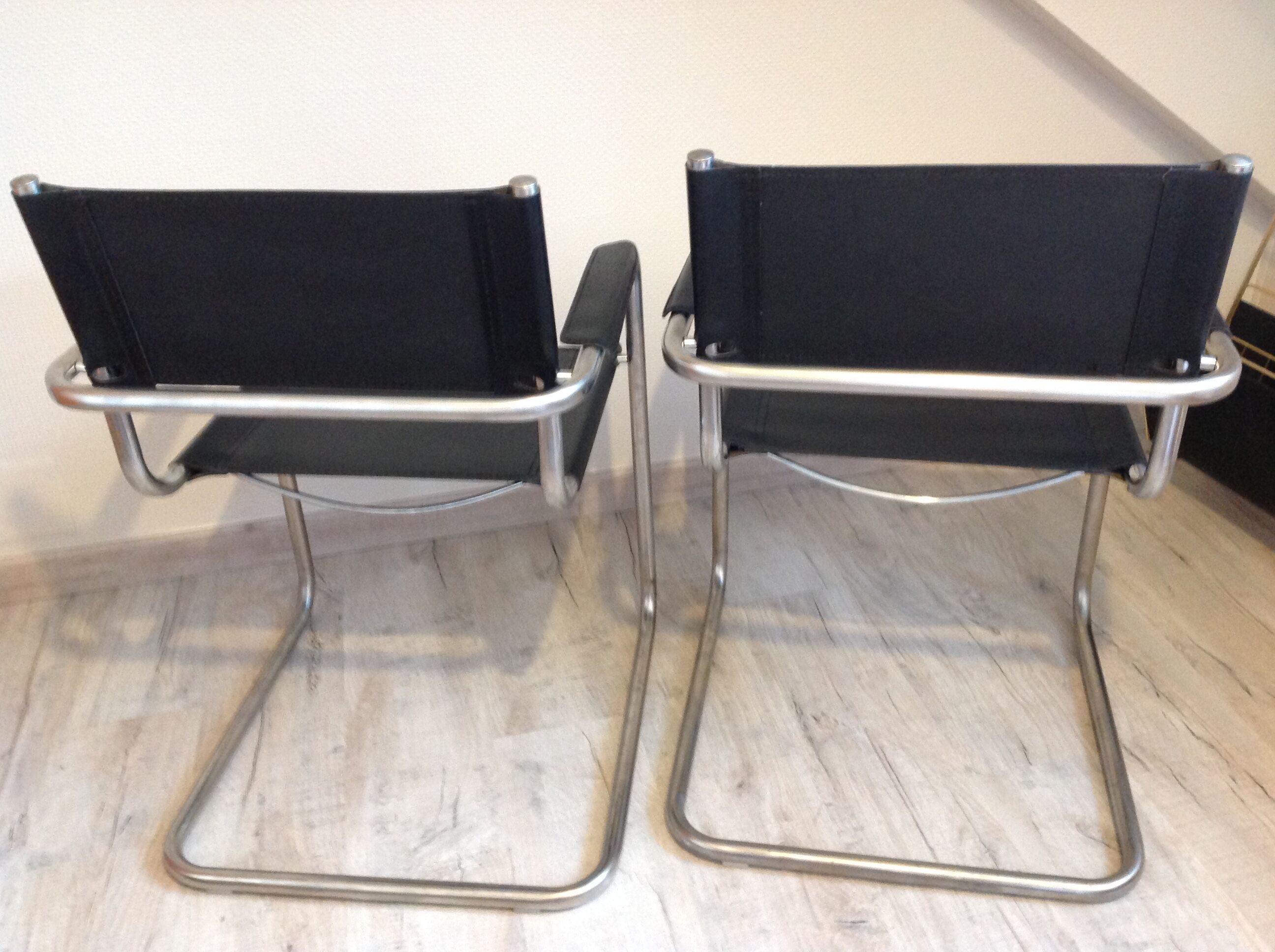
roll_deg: +2.5
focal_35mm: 35
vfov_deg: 40.6
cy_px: 476
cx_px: 638
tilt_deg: -30.3
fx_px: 1287
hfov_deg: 52.7
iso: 250
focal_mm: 4.28
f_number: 2.4
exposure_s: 1/15
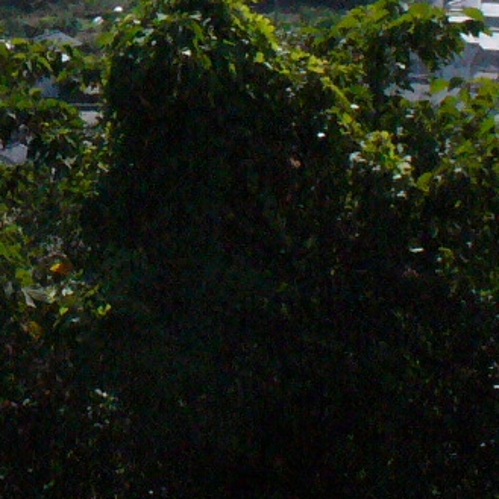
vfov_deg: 10.8
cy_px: -115
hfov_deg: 10.9
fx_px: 2593
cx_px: 20
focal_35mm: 159
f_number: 5.6
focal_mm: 6.1
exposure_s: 1/2000
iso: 400
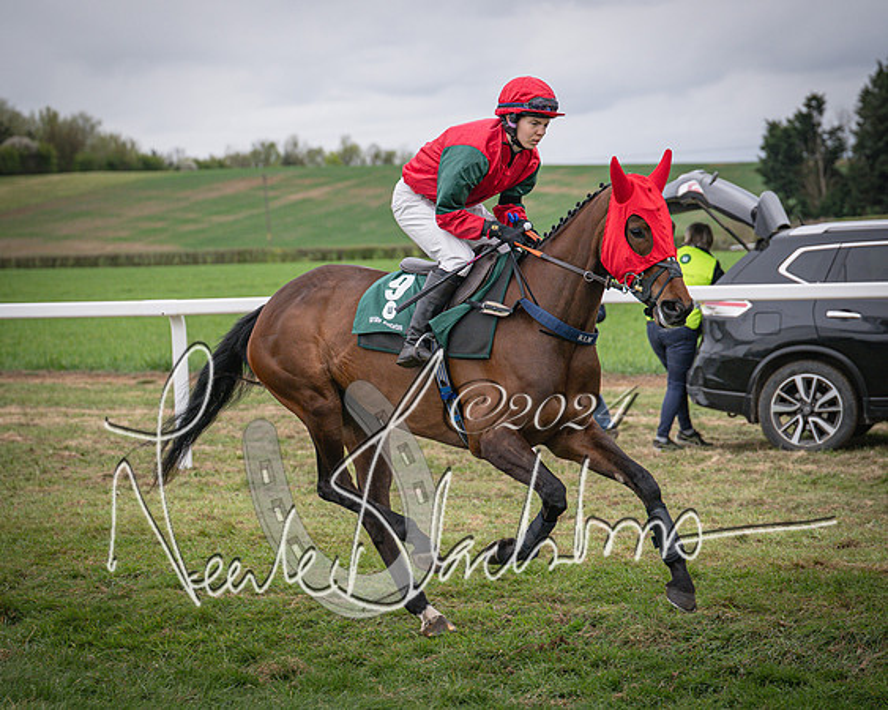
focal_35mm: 126
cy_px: 377
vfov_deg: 12.2
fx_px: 3321
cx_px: 441
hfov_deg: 15.2
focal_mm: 70
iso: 400
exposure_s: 1/1600
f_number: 3.2
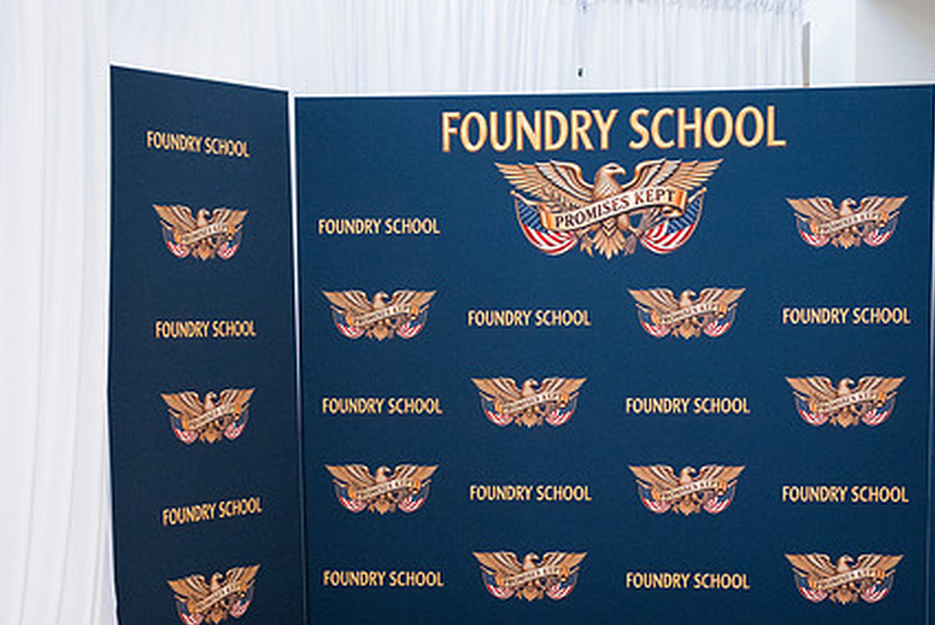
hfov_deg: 33.3
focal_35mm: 60
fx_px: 1559
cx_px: 543
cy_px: 419
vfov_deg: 22.6
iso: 5000
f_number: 2.8
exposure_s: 1/200
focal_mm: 44
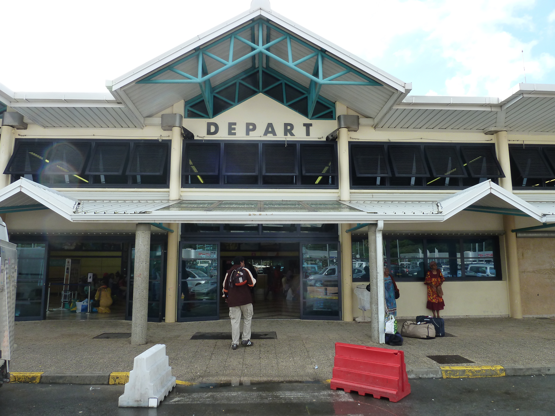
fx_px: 401
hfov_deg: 69.4
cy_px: 208
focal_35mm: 25
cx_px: 278
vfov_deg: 54.9
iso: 125
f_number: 4
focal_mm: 4.1
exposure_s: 1/200
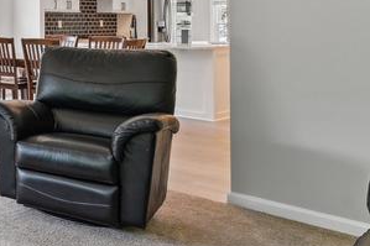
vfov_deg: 27.1
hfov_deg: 29.9
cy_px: 28
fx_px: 493
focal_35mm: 48
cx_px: -145
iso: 400
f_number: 8
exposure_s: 1/13
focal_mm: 14
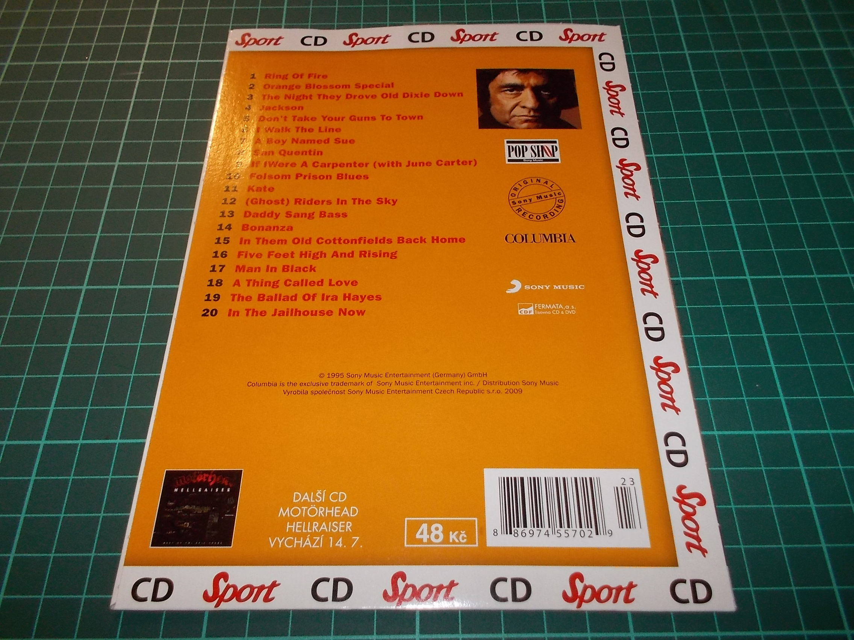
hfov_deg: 61.7
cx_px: 427
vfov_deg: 48.2
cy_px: 320
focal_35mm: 29
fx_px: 715
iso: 200
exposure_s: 1/30
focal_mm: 4.1
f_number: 3.3
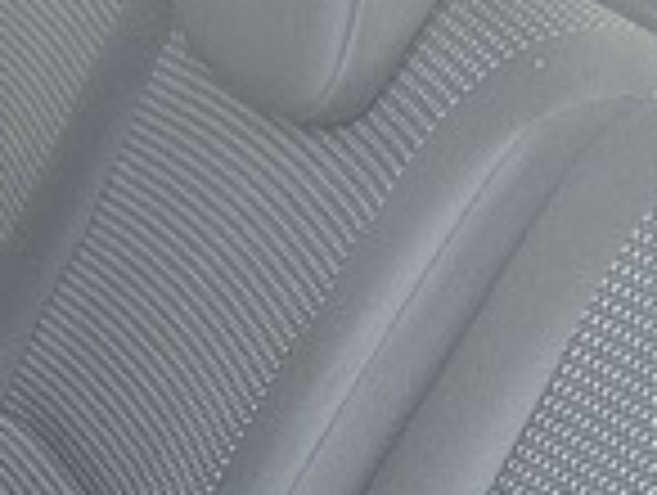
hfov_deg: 15.5
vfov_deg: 10.9
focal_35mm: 126
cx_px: 104
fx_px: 2395
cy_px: 958
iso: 800
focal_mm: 5.4
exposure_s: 1/200
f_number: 1.8
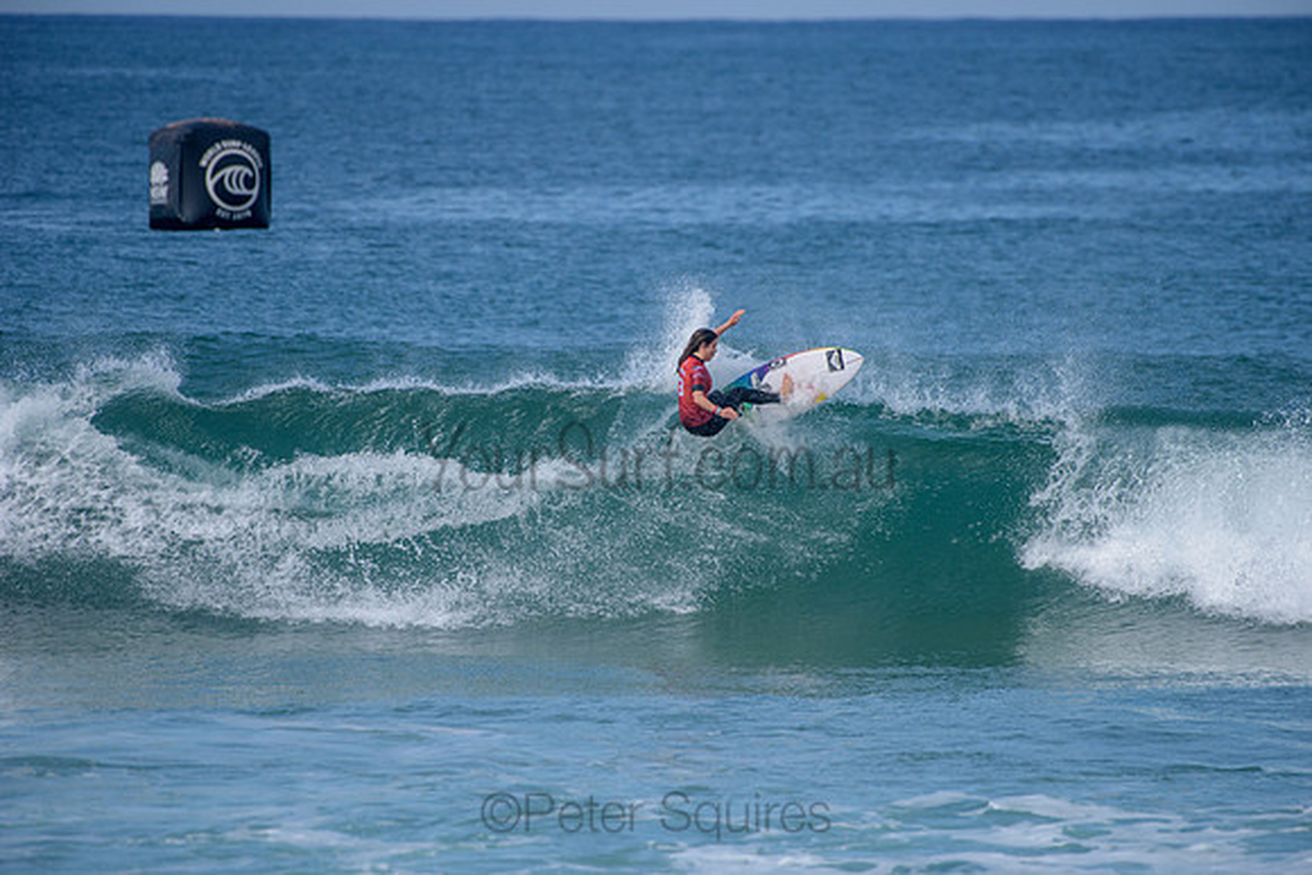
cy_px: 438
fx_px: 18226
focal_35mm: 500
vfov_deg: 2.8
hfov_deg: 4.1
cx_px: 656
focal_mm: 500
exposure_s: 1/2500
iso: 250
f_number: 6.3
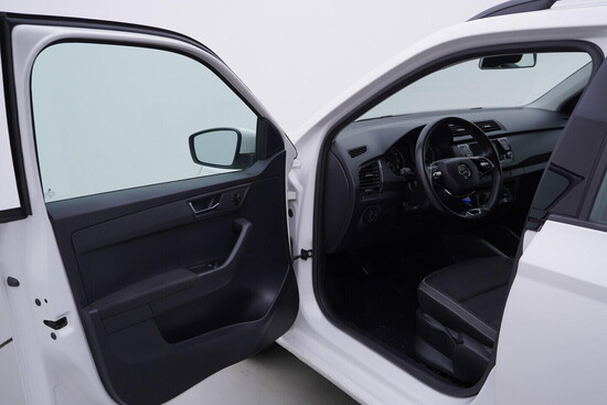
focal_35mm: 36
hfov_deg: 53.1
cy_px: 202
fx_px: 607
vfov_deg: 36.9
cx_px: 304
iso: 125
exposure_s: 1/80
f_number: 4
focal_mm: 24
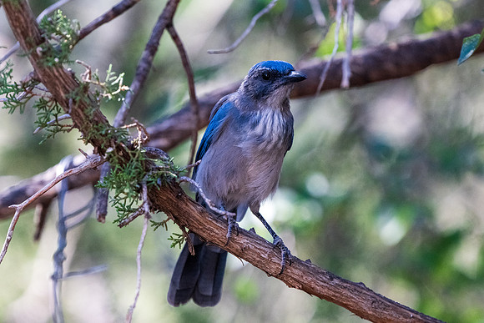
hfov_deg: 3.0
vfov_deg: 2.0
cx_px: 273
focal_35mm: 685
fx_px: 9208
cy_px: 152
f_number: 7.1
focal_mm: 600
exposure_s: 1/1250
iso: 6400
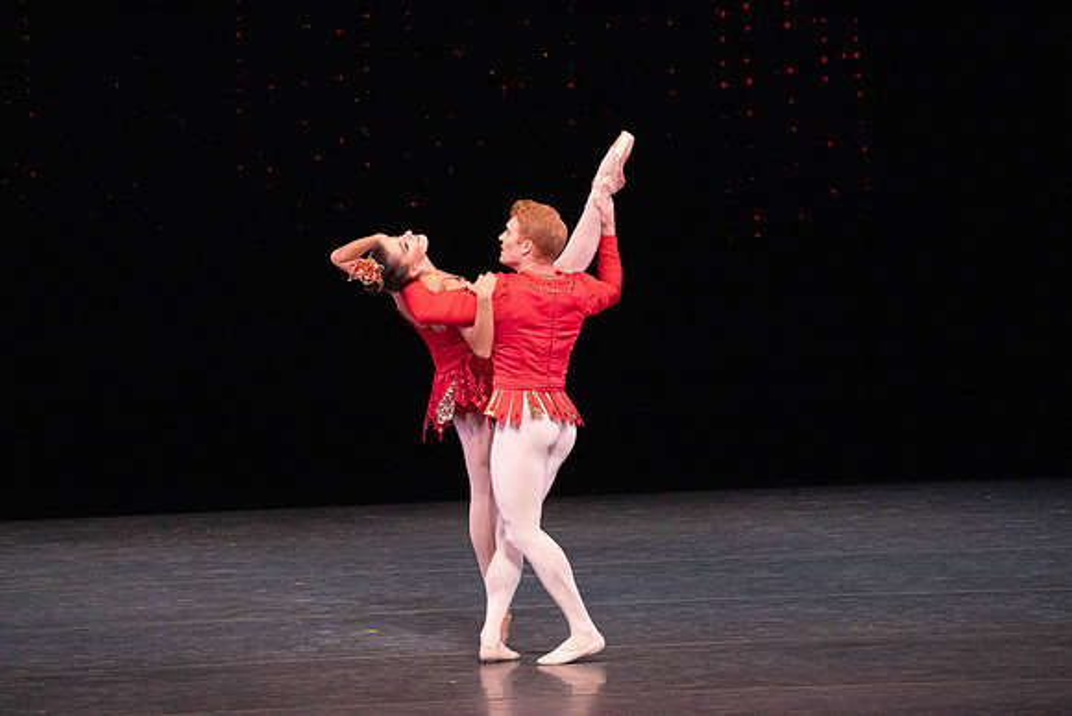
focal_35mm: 348
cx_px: 536
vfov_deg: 4.0
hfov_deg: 5.9
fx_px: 10365
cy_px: 358
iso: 16000
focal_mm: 348
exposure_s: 1/500
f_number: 11
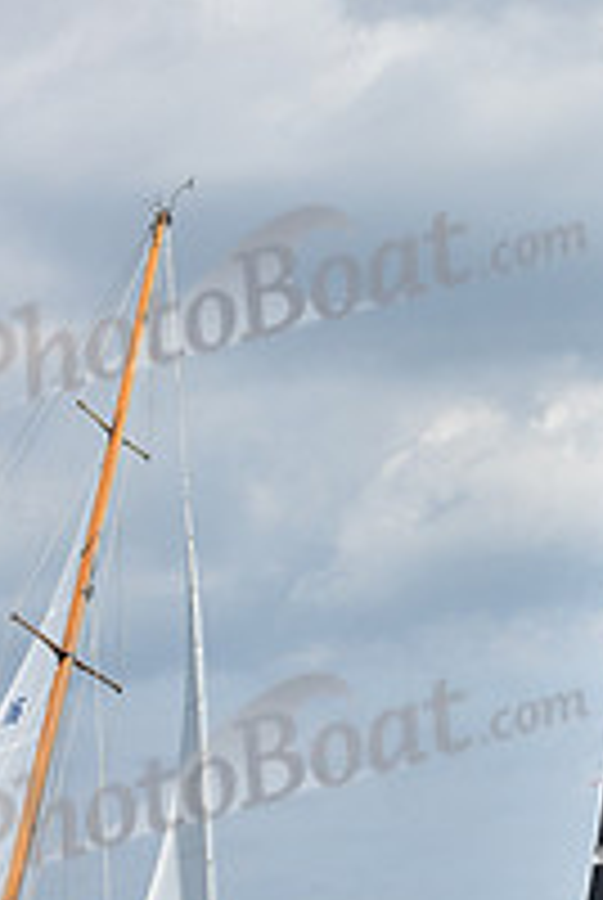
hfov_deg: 5.6
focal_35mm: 246
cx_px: 821
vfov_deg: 8.4
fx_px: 6159
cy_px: 472
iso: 250
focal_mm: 85
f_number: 8
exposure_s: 1/1250
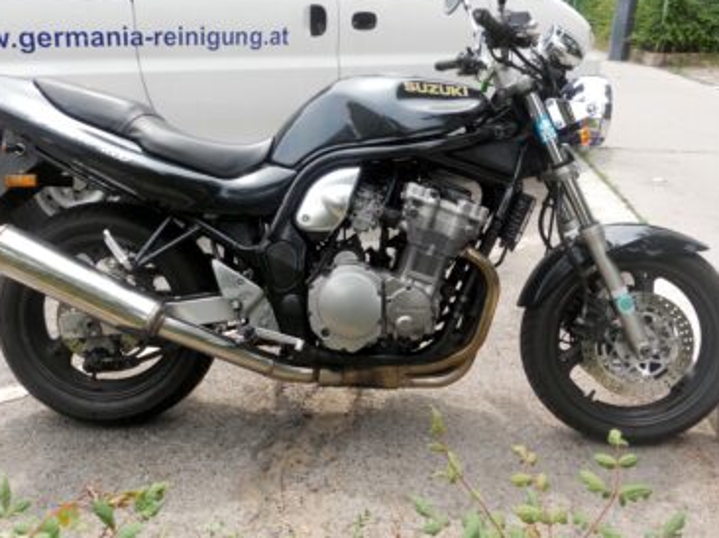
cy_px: 251
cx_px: 338
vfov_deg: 40.6
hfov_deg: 52.6
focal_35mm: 35
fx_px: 726
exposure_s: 1/200
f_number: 3.5
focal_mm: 5.8
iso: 80
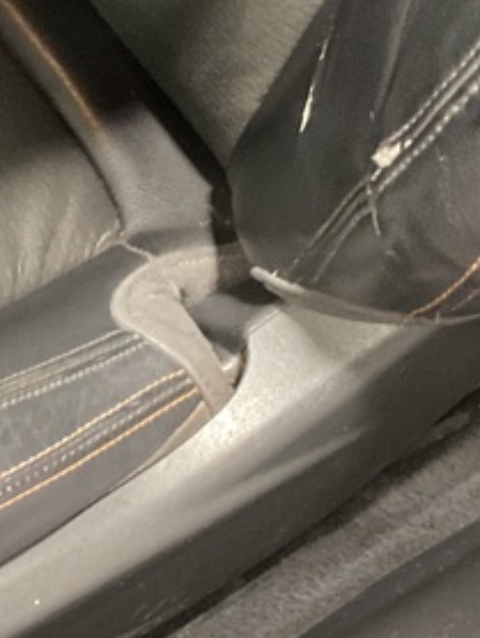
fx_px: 1846
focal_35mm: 100
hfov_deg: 14.0
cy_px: 220
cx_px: -223
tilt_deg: -55.3
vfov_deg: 19.6
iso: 500
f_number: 1.8
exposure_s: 1/30
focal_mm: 3
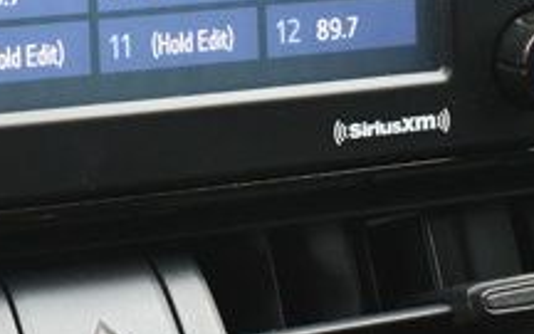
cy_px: -132
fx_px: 1630
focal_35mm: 112
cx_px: 0
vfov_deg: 11.3
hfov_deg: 18.1
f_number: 4
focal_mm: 25
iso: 1100
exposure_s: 1/125
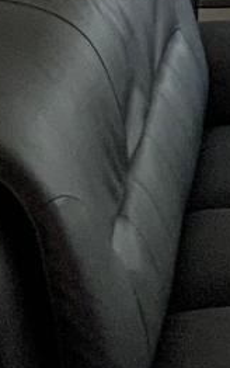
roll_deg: -1.3
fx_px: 2404
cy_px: -201
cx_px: 877
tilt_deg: -7.4
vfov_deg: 8.5
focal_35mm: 240
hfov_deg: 5.0
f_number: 1.8
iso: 50
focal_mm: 3
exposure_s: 1/60
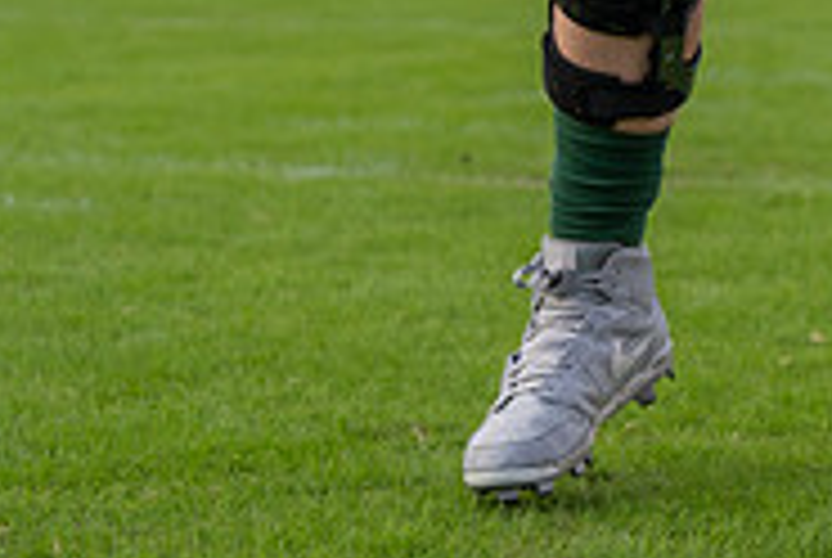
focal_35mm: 226
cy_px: -299
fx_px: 5231
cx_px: 1246
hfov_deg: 8.9
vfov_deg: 6.0
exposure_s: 1/1000
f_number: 4
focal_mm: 70
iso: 320
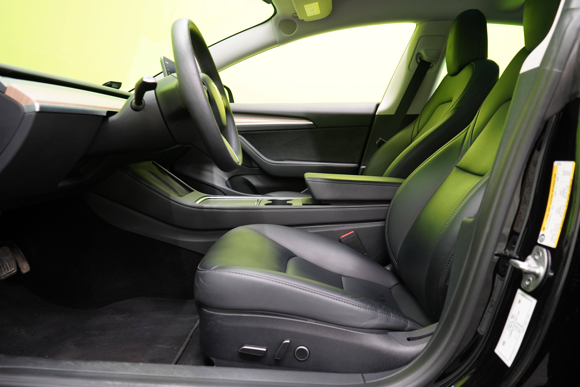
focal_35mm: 29
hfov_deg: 63.7
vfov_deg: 45.0
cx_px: 290
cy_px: 194
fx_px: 467
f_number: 5
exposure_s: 1/20
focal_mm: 29
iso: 1600
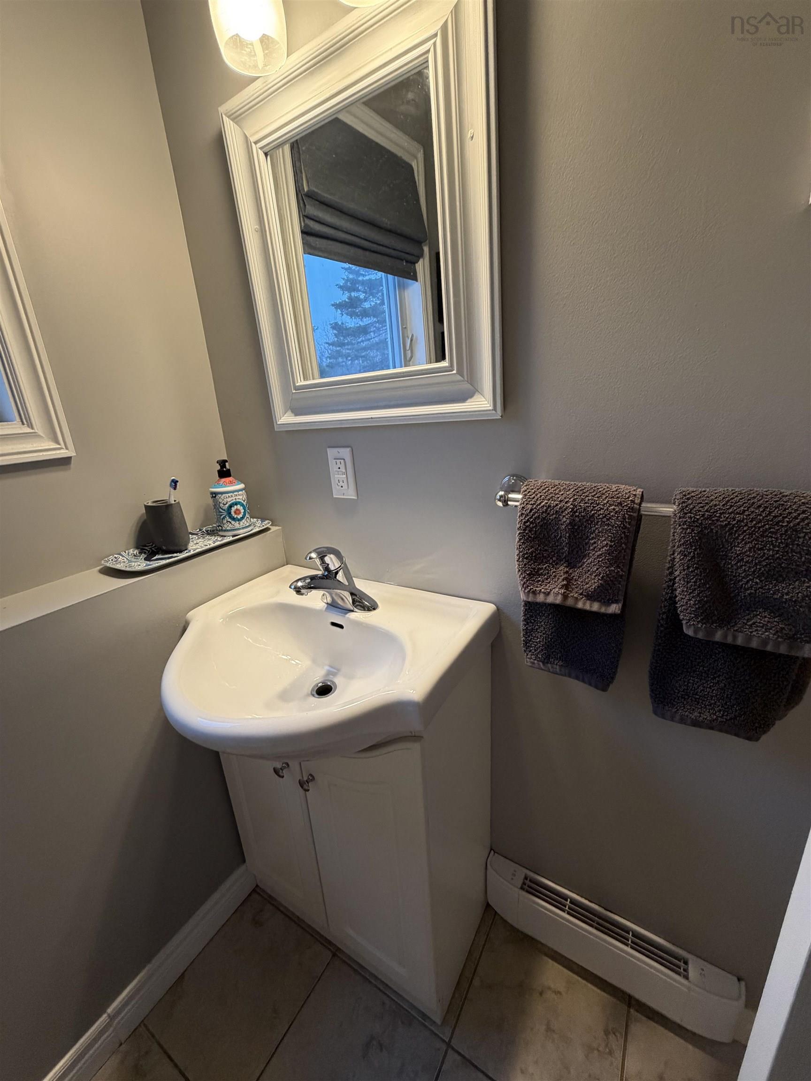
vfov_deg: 102.1
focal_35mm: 14
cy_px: 540
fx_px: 437
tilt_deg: -17.5
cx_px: 406
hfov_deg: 85.7
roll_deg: +4.4
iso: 320
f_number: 2.2
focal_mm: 2.22
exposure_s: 1/88
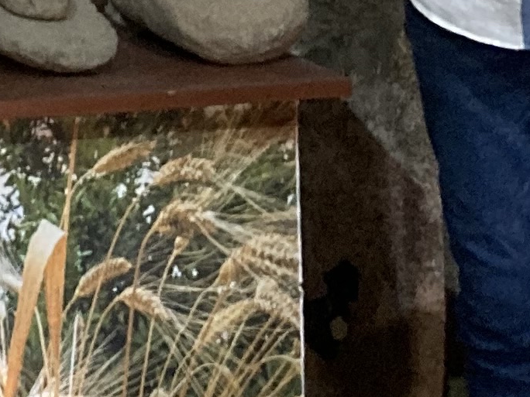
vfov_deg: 8.5
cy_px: -407
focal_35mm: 165
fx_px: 2526
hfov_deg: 11.4
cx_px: -293
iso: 320
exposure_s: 1/50
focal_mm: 3.99
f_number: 1.8
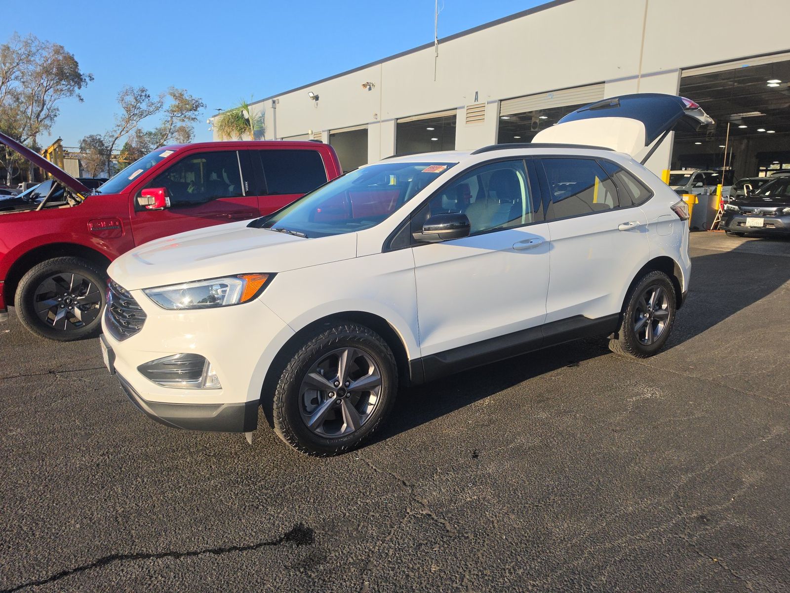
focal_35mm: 23
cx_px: 395
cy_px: 296
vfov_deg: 58.9
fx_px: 525
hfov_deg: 73.9
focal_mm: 6.5
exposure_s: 1/4765
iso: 64
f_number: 1.4
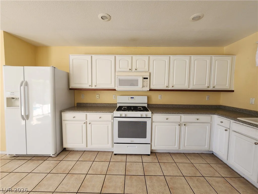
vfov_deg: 89.9
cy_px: 97
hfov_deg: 106.2
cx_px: 129
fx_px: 97
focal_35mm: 13
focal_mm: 2.2
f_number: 2.2
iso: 80
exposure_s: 1/120
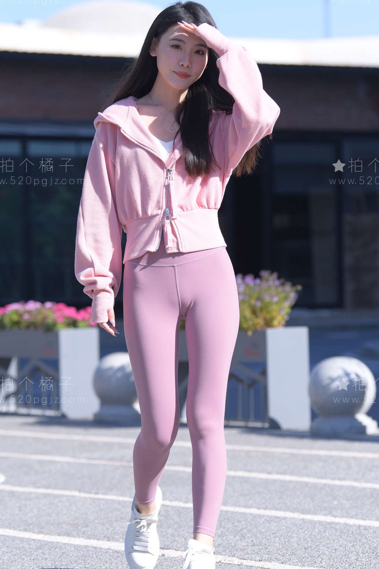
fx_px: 2291
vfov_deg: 14.2
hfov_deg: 9.5
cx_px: 212
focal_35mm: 145
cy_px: 302
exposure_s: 1/1600
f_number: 4
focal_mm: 110
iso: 280
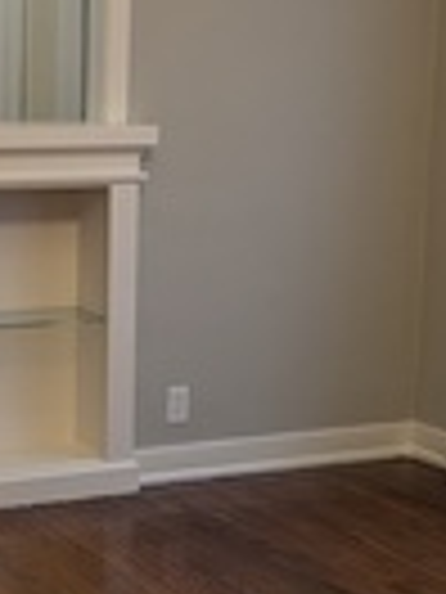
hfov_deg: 16.0
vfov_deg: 21.5
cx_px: 50
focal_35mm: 91
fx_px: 1563
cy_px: 328
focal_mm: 6.81
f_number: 1.85
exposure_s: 1/24
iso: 27
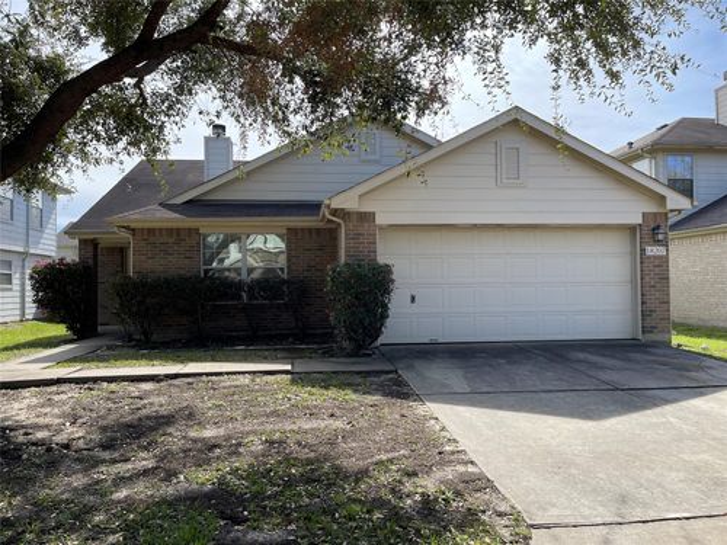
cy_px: 272
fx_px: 546
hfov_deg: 67.3
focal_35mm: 26
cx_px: 364
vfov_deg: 53.1
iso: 32
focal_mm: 5.1
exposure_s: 1/1597
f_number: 1.6
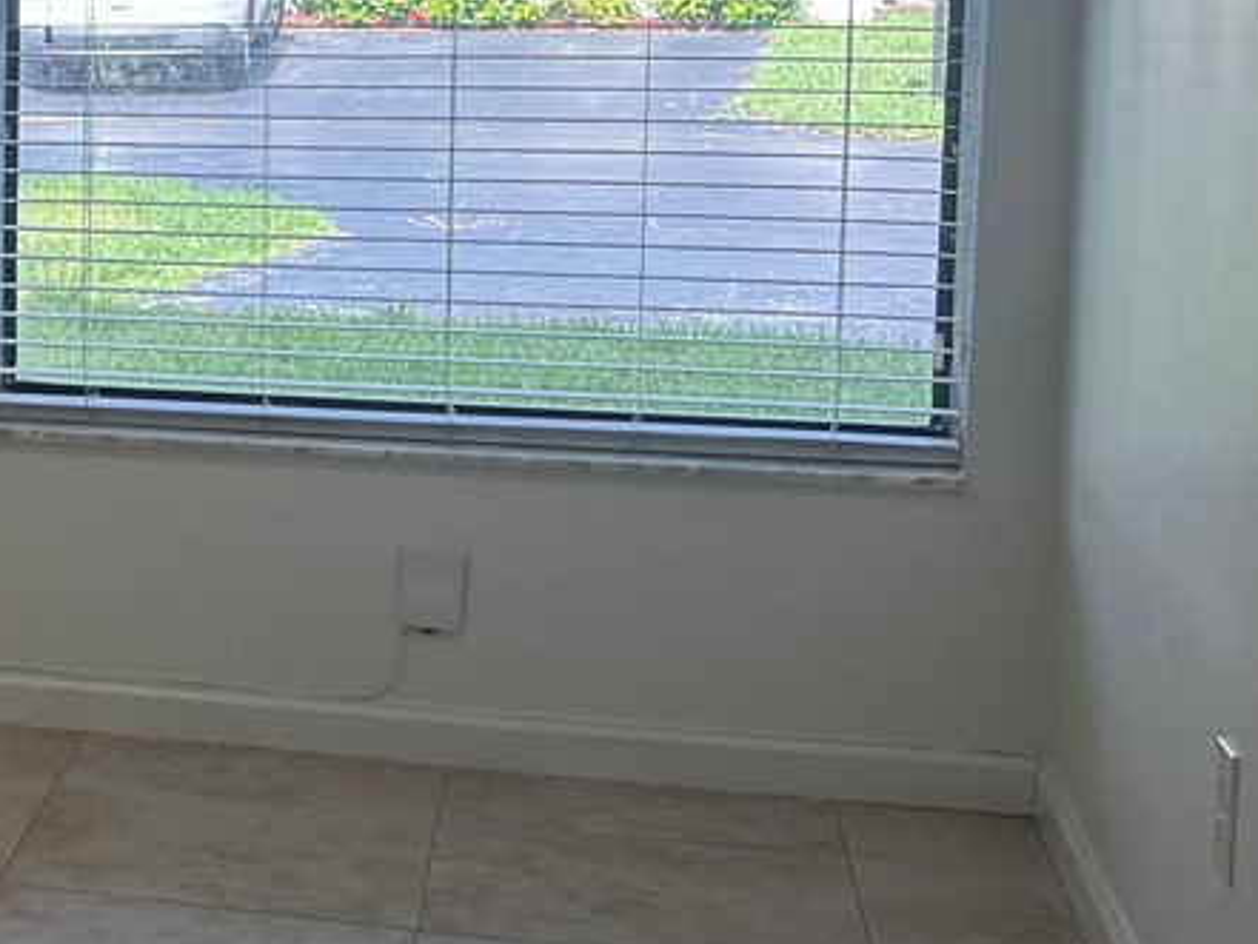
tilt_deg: -6.5
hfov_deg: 19.2
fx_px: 3163
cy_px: 225
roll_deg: +0.8
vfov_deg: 16.9
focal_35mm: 87
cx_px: -710
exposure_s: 1/503
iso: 100
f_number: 1.78
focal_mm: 6.76
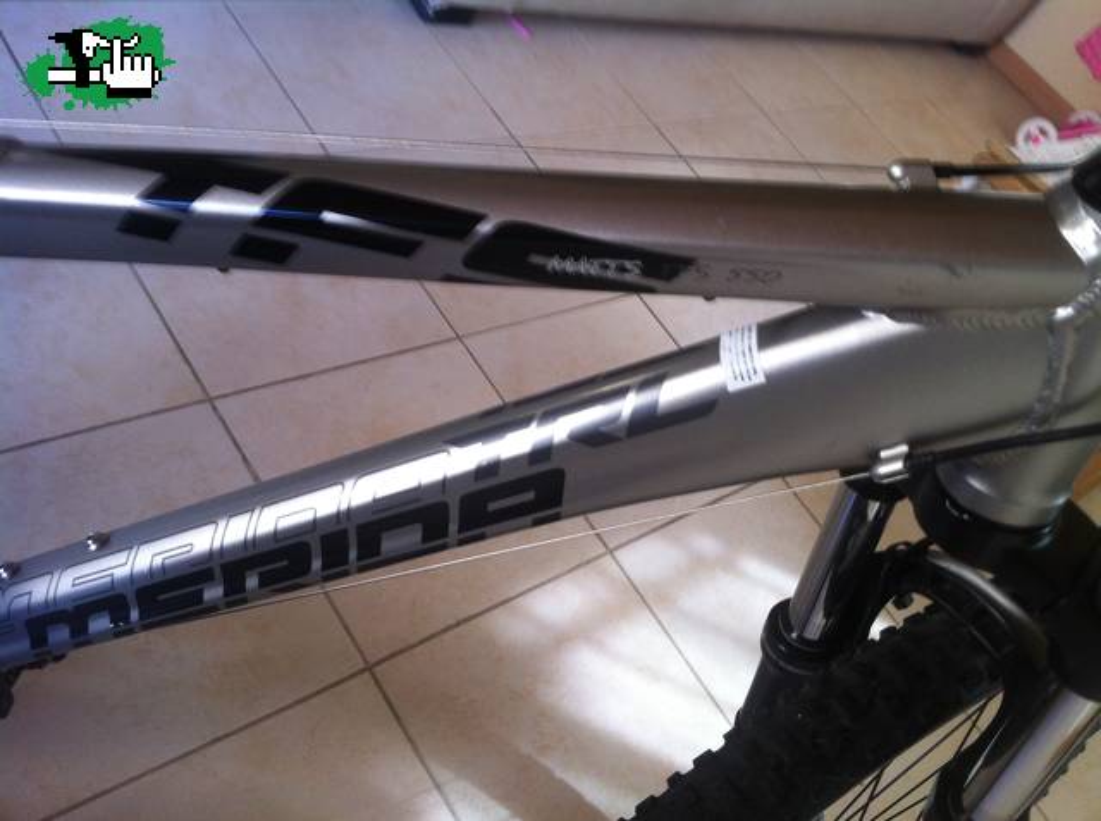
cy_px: 410
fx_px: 1111
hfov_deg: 52.7
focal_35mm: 35
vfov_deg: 40.5
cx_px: 550
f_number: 2.8
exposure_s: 1/15
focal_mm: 3.85
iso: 100
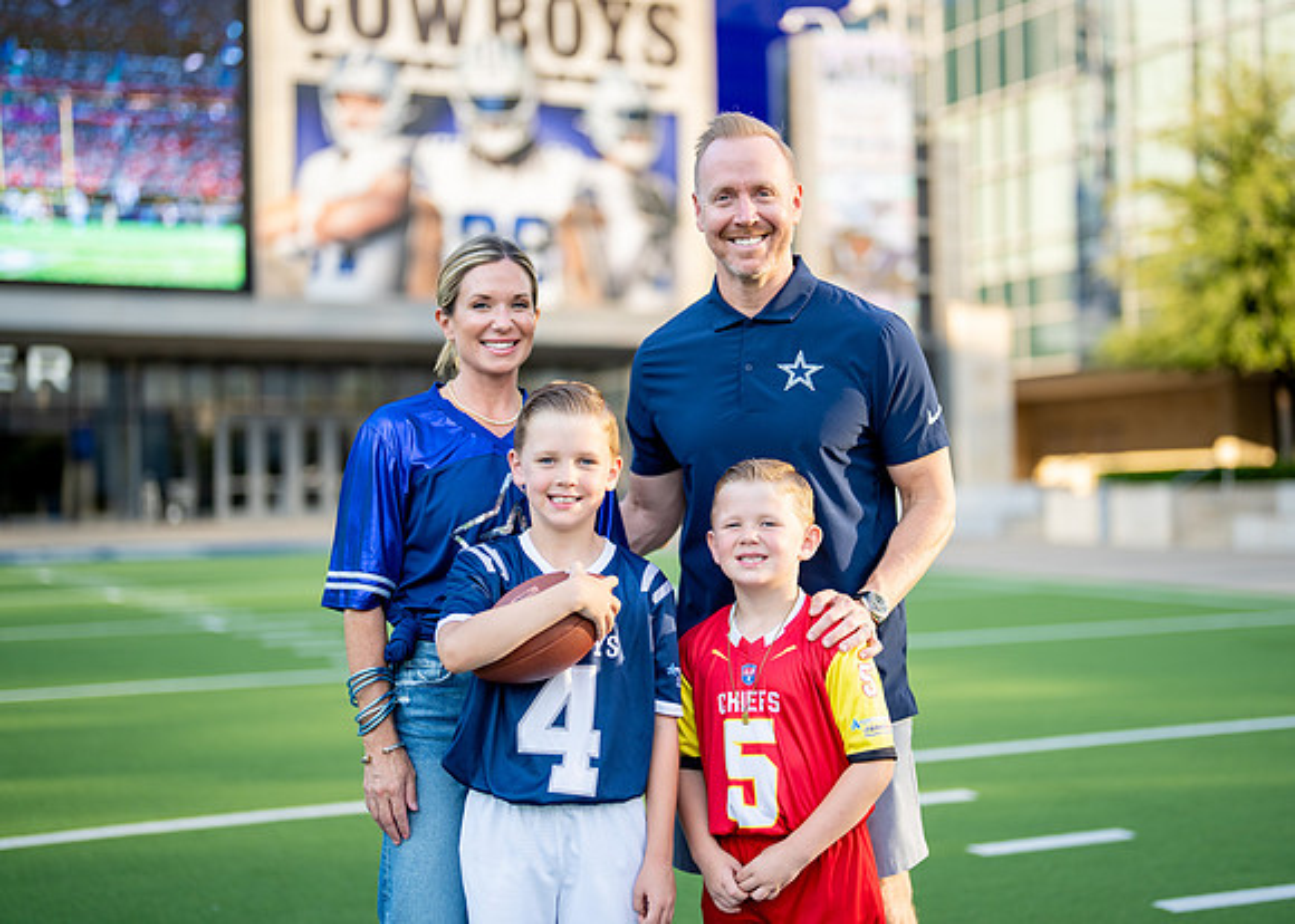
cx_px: 703
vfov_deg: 26.4
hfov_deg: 36.3
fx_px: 1971
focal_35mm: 54
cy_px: 460
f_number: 1.2
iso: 100
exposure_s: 1/1600
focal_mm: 50
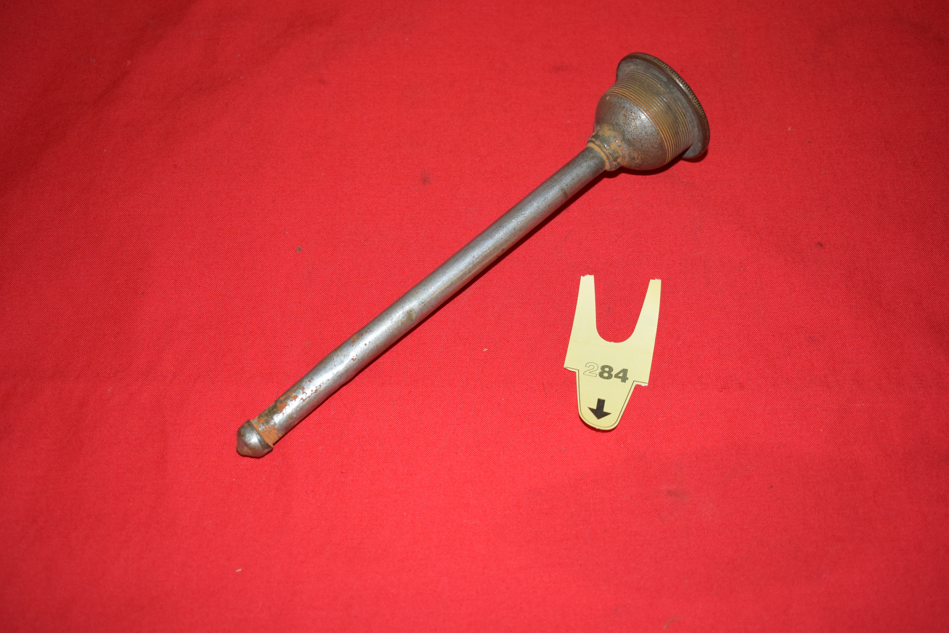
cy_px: 316
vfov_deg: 29.9
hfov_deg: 43.6
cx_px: 474
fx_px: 1186
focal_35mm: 45
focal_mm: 30
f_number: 5
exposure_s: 1/160
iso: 640
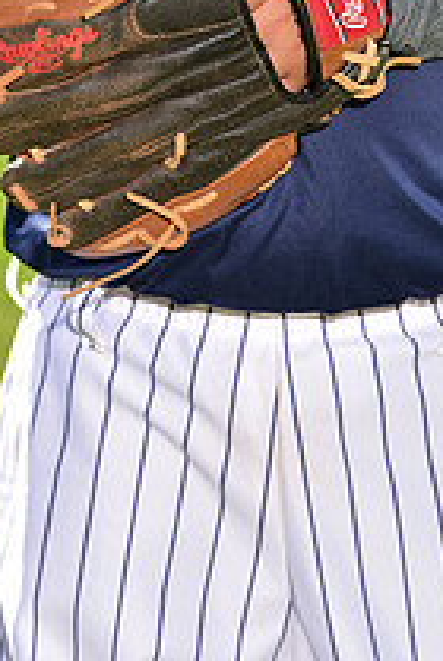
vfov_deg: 5.5
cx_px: 226
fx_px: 6880
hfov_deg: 3.7
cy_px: -193
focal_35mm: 374
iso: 100
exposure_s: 1/250
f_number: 5.6
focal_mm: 135
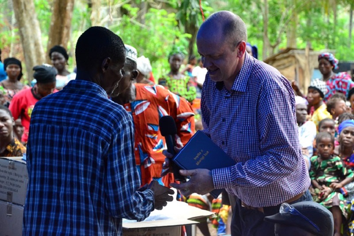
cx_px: 177
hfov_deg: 18.2
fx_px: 1106
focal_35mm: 112
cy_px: 118
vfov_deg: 12.2
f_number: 5.3
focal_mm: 75
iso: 1600
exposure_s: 1/320
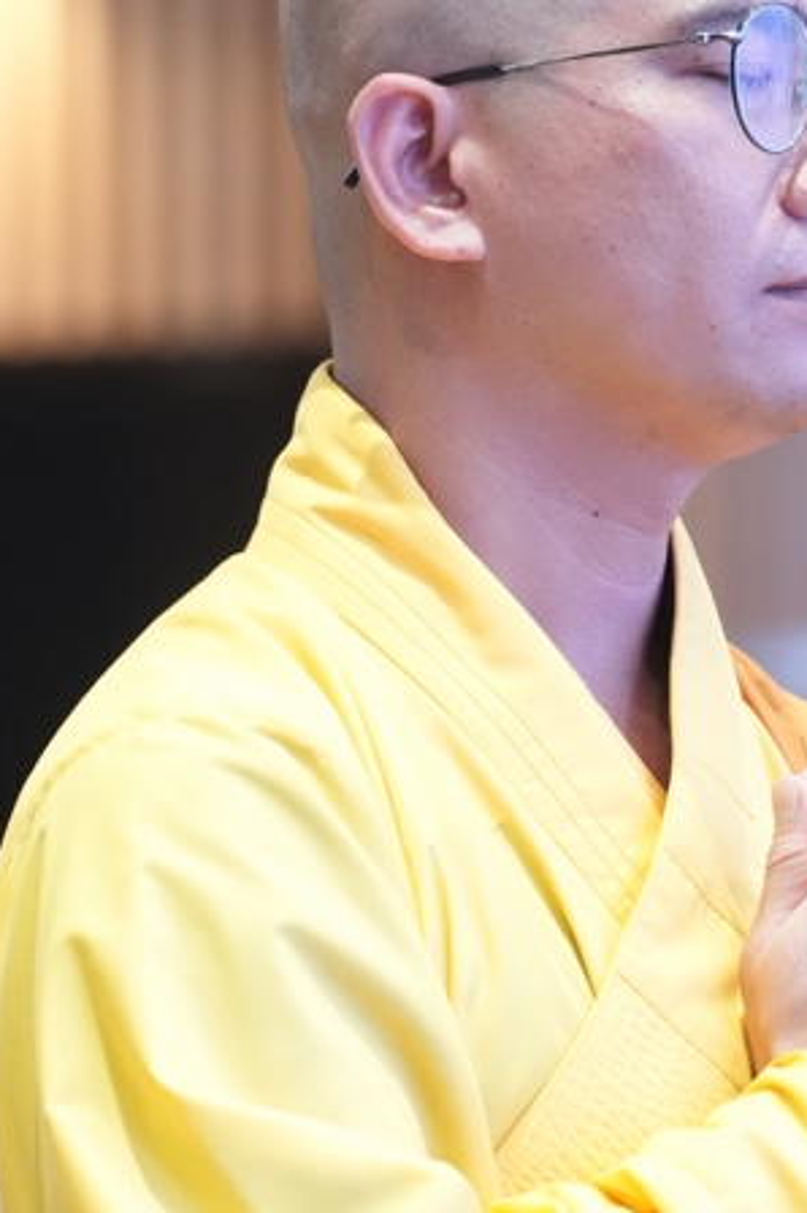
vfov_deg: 7.0
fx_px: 9900
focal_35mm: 294
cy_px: 822
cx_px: 547
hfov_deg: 4.7
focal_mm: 135
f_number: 4
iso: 6400
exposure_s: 1/160
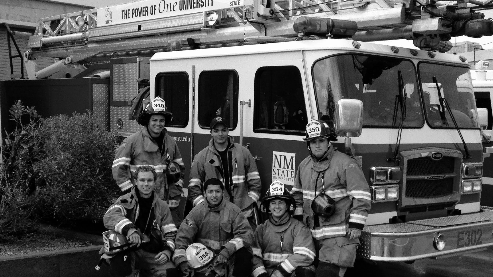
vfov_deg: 30.4
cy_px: 142
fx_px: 510
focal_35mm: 39
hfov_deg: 51.6
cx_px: 246
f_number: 2.4
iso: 80
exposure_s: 1/120
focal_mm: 4.28
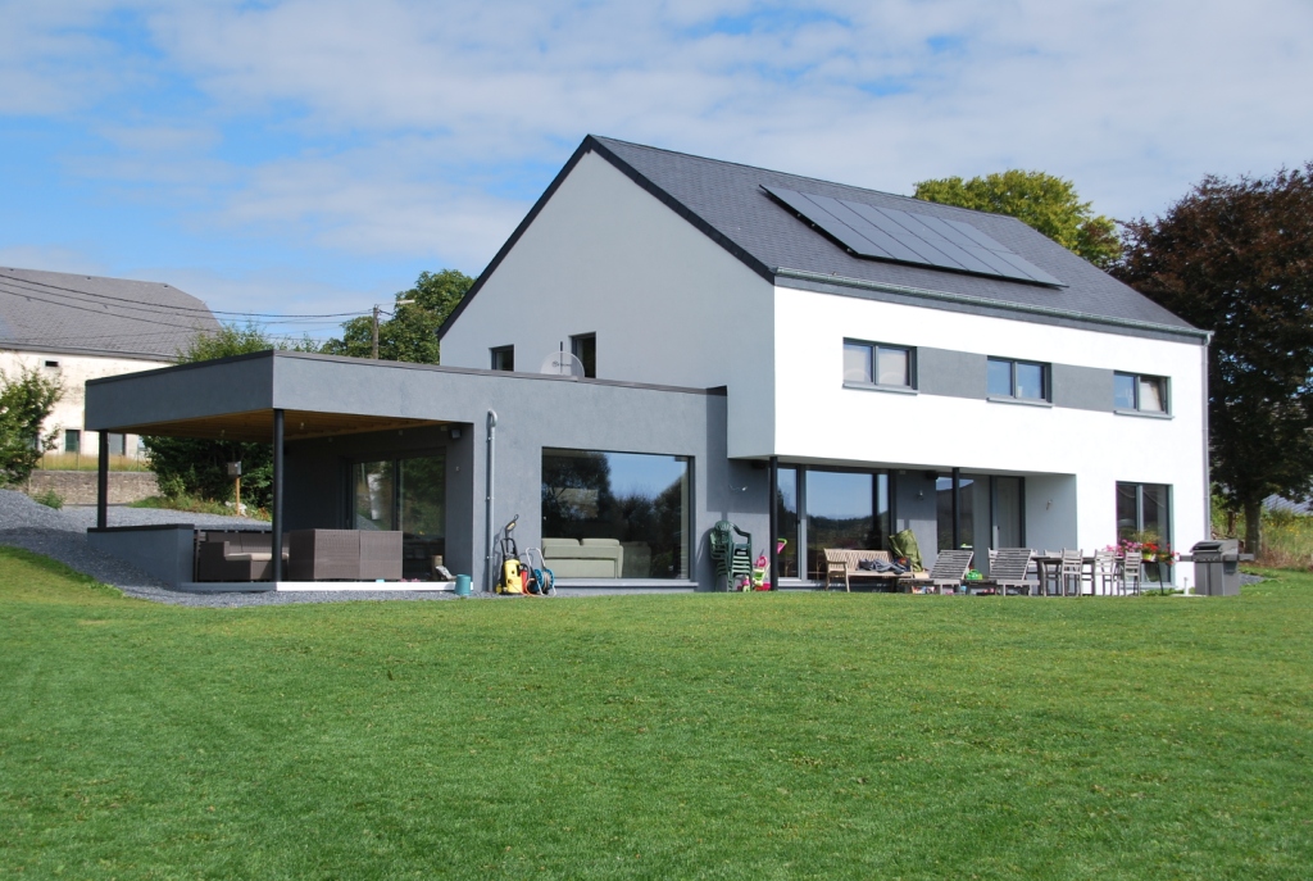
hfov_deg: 36.8
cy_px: 440
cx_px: 656
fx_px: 1973
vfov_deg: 25.2
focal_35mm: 54
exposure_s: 1/250
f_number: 8
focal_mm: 36
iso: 100
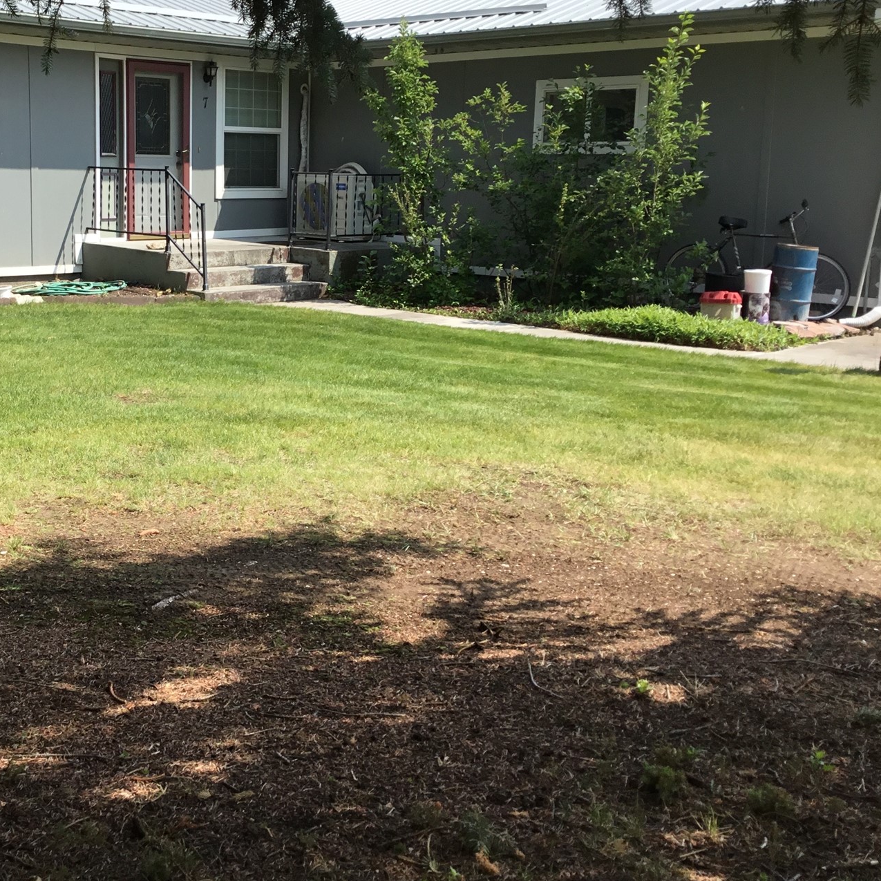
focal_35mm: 44
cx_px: 240
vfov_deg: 38.2
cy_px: 352
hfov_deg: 37.6
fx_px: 1267
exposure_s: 1/806
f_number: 2.4
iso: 25
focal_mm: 3.3
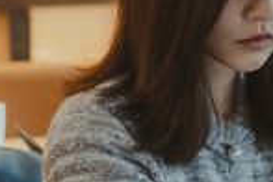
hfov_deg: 4.0
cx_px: 384
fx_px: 3928
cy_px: 69
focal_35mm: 518
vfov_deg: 2.7
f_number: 2.2
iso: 160
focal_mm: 85
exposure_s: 1/800
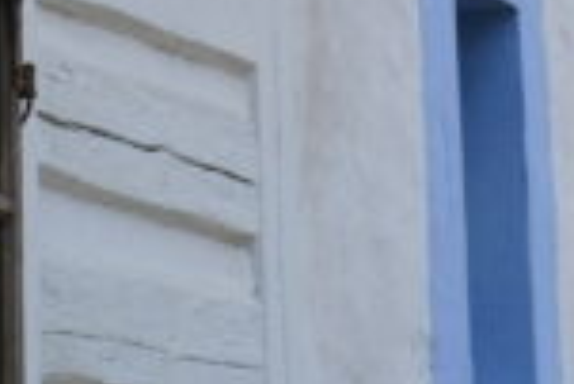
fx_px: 5729
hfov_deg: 5.7
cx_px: 650
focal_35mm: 359
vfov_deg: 3.8
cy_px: -466
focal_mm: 35
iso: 320
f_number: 4.5
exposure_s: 1/850
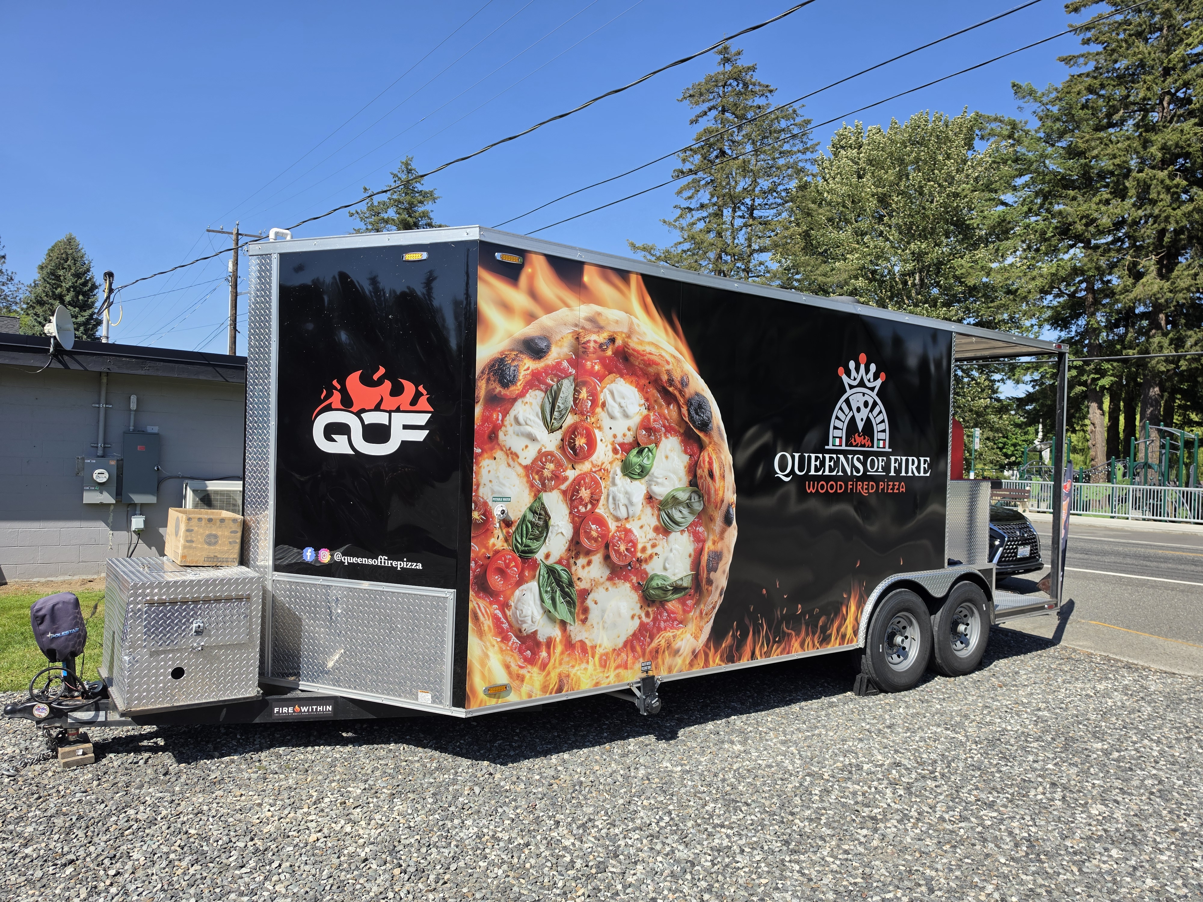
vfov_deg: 58.9
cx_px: 602
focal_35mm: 23
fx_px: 799
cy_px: 451
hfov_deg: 73.9
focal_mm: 6.5
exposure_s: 1/5015
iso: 64
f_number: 1.4
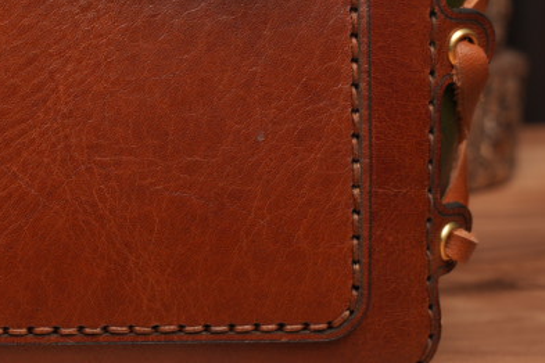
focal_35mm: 217
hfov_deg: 9.4
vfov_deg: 6.3
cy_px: -42
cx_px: -92
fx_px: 3283
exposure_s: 1/50
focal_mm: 52.7
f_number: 5.6
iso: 100
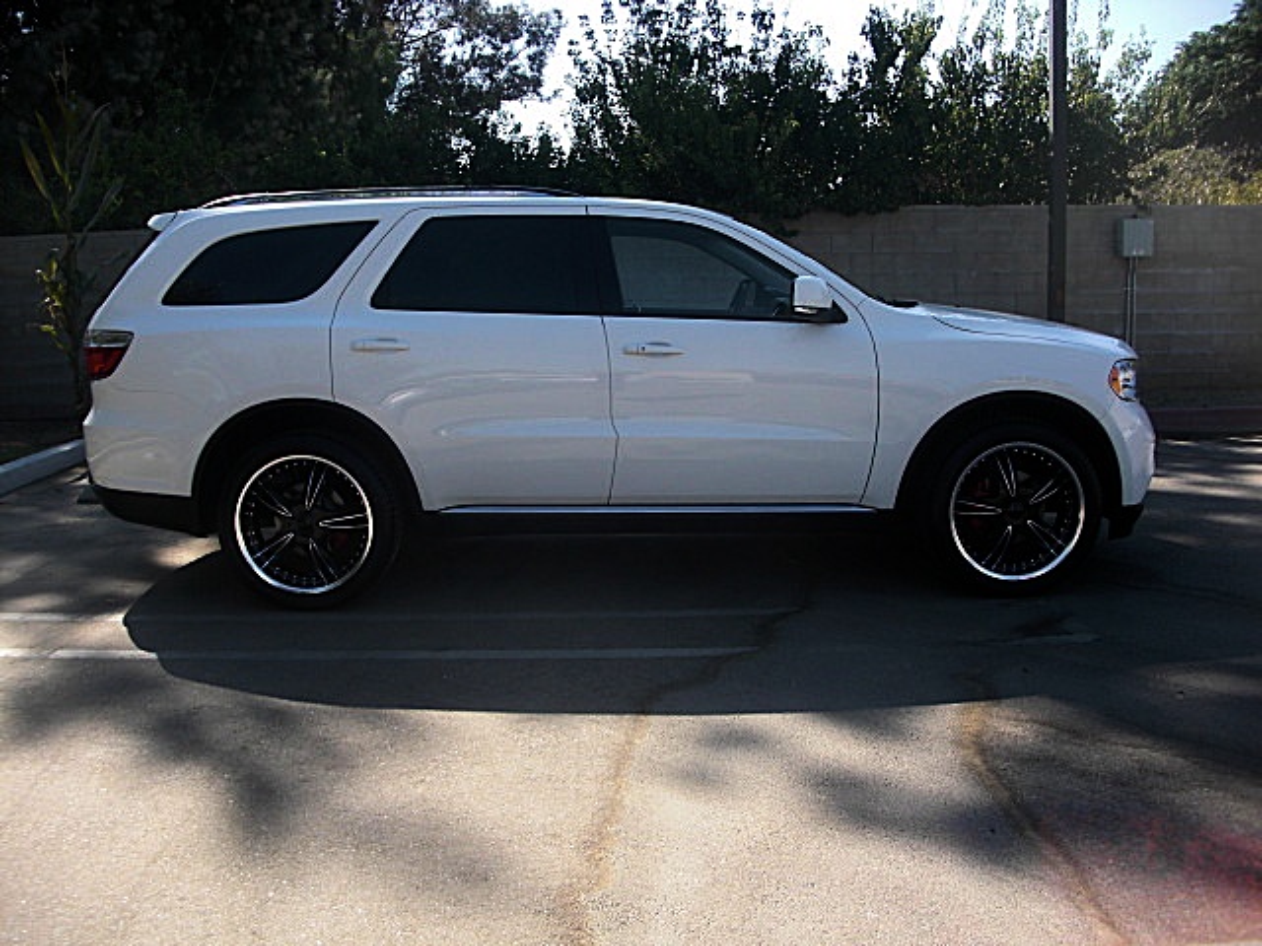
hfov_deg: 51.4
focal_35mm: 36
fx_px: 1312
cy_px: 473
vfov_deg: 39.7
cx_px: 631
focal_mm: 6.3
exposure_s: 1/400
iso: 50
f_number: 2.8
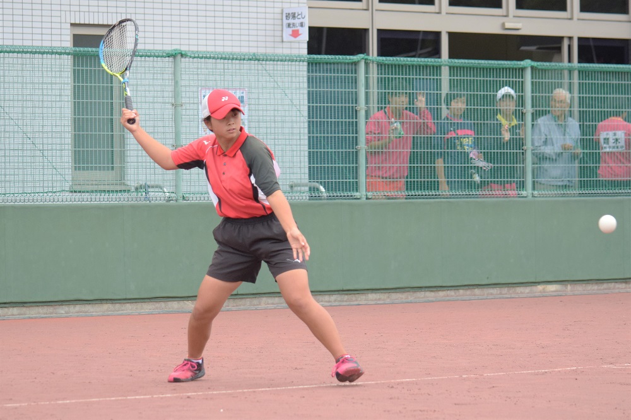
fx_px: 2628
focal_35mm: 150
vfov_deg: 9.1
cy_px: 210
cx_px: 316
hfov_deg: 13.7
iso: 1250
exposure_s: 1/1250
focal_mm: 100
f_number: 4.5
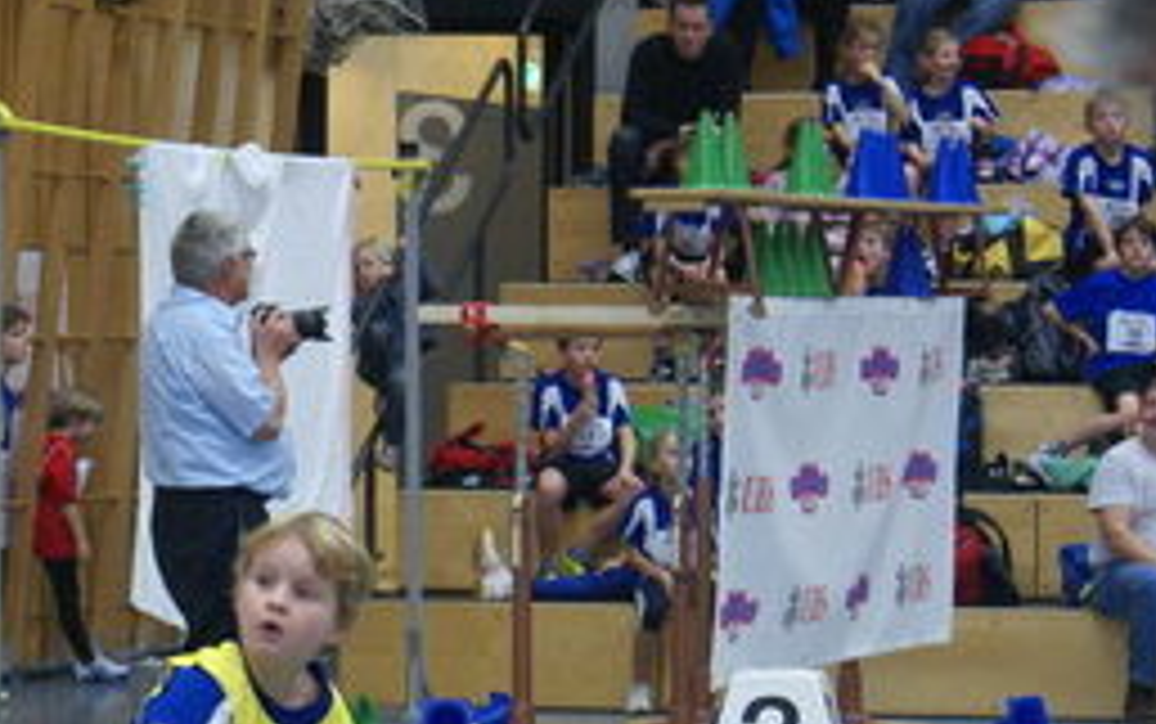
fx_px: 6084
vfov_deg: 6.8
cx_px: 94
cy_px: 533
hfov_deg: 10.8
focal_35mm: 193
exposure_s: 1/40
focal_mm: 60
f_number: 5.6
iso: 800
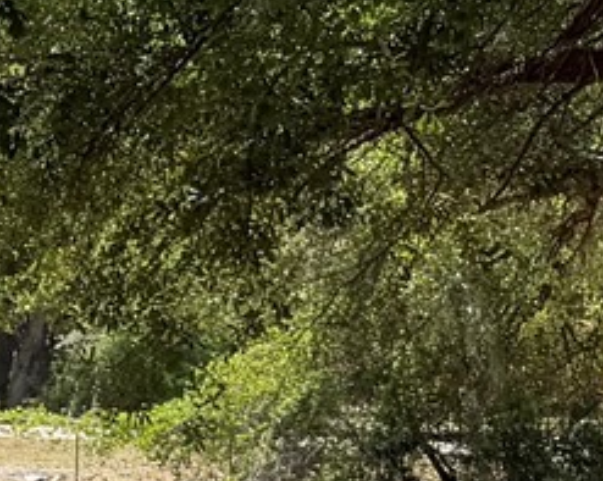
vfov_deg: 9.9
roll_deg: -1.5
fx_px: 2709
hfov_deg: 11.2
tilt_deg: -7.8
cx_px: -696
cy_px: 693
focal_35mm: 152
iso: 80
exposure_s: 1/2110
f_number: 1.78
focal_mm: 6.76
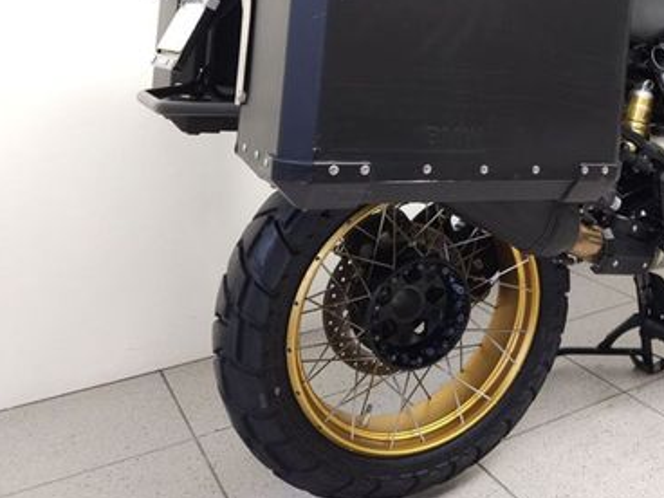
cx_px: 572
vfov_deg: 34.5
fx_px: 767
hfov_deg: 43.5
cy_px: 76
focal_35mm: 40
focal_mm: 5.4
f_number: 1.8
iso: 125
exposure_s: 1/30
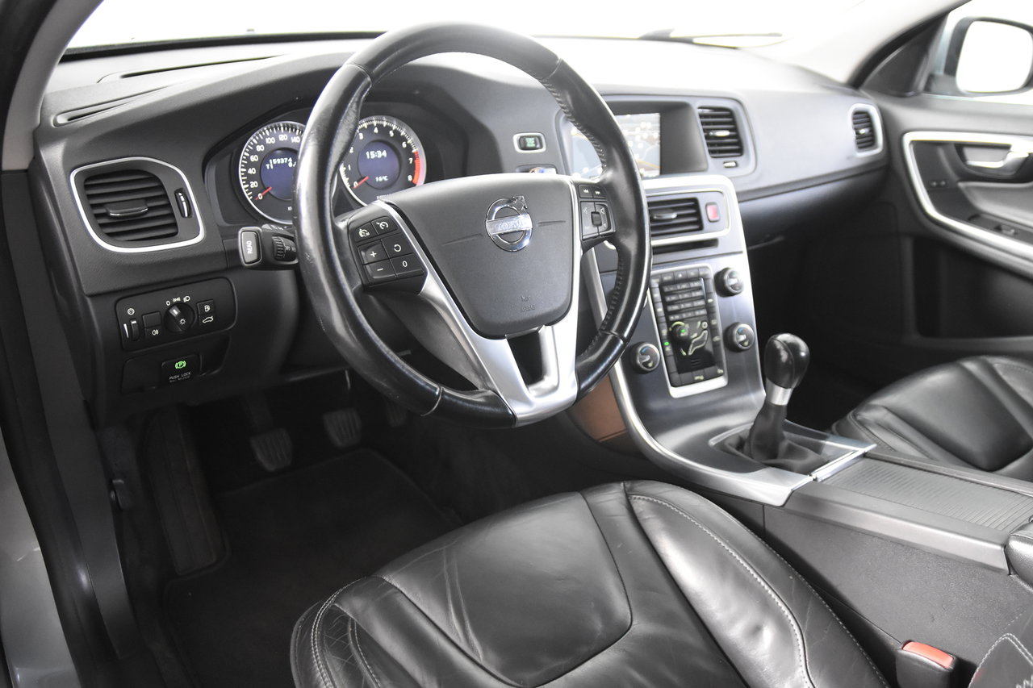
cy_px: 344
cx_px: 516
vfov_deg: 43.6
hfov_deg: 61.9
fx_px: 861
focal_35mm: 30
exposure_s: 1/30
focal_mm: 20
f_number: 2.8
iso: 3200
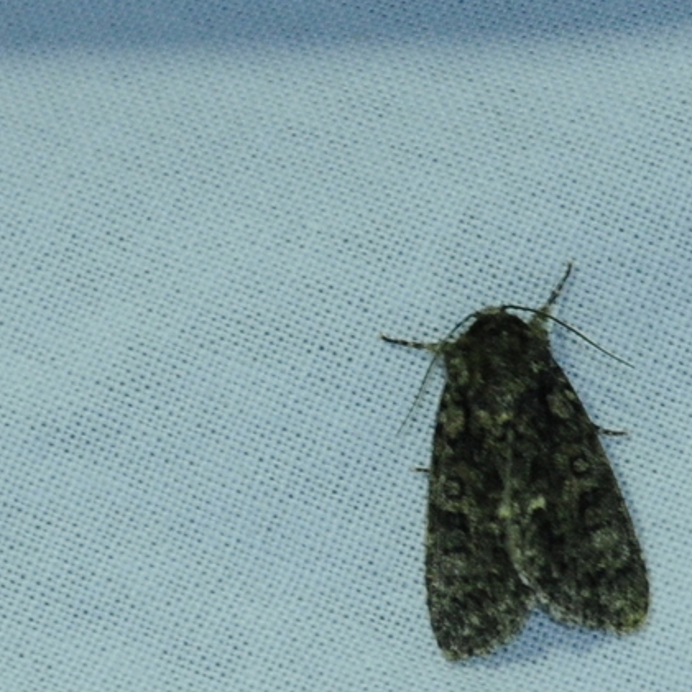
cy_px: 418
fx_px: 4591
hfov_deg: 8.6
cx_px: 517
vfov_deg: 8.6
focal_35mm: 203
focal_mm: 70
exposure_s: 1/80
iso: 500
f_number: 5.6
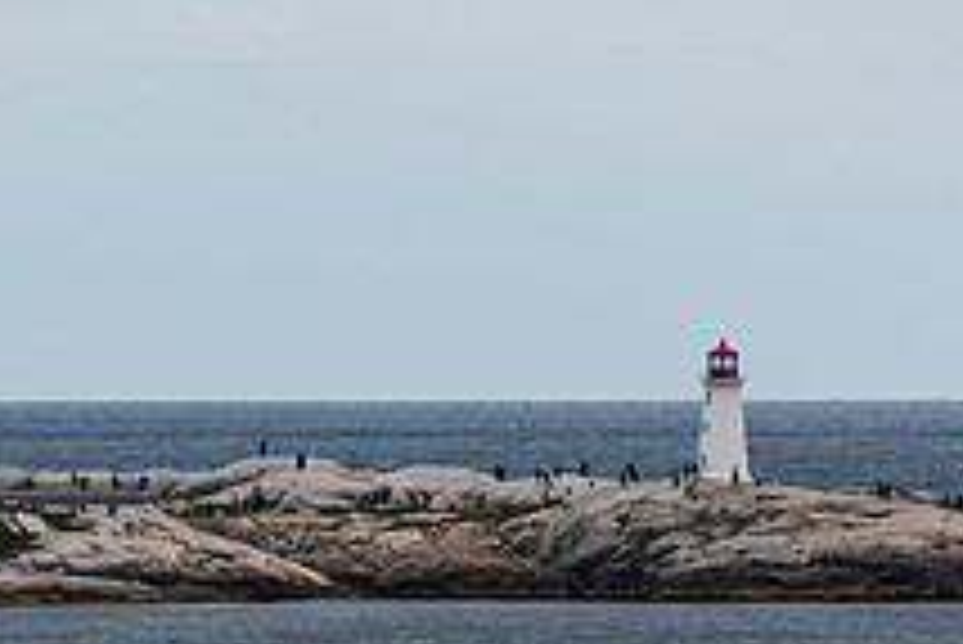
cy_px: 723
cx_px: 400
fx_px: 22029
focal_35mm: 823
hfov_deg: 2.5
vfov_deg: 1.7
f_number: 8
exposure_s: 1/200
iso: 80
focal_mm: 300
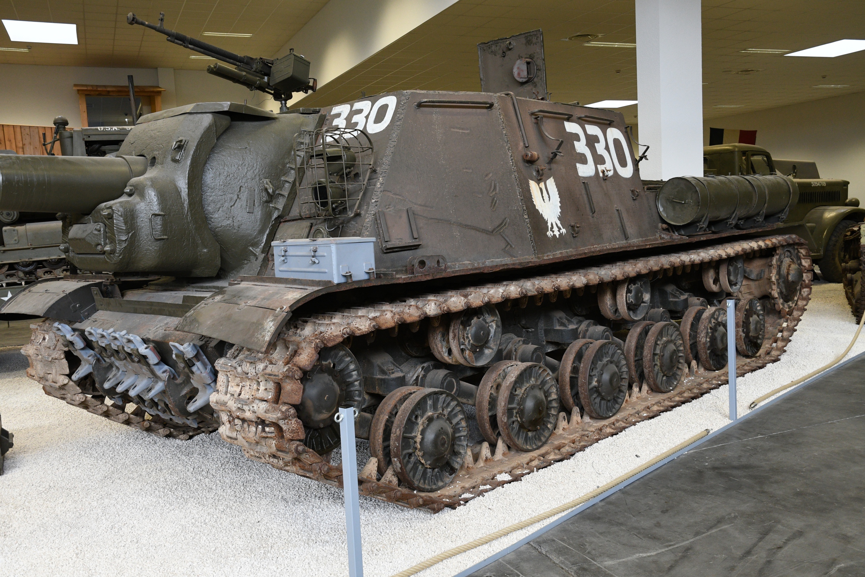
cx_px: 432
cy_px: 288
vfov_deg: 40.0
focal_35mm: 33
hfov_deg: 57.2
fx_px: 793
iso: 1000
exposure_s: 1/100
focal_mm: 22
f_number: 5
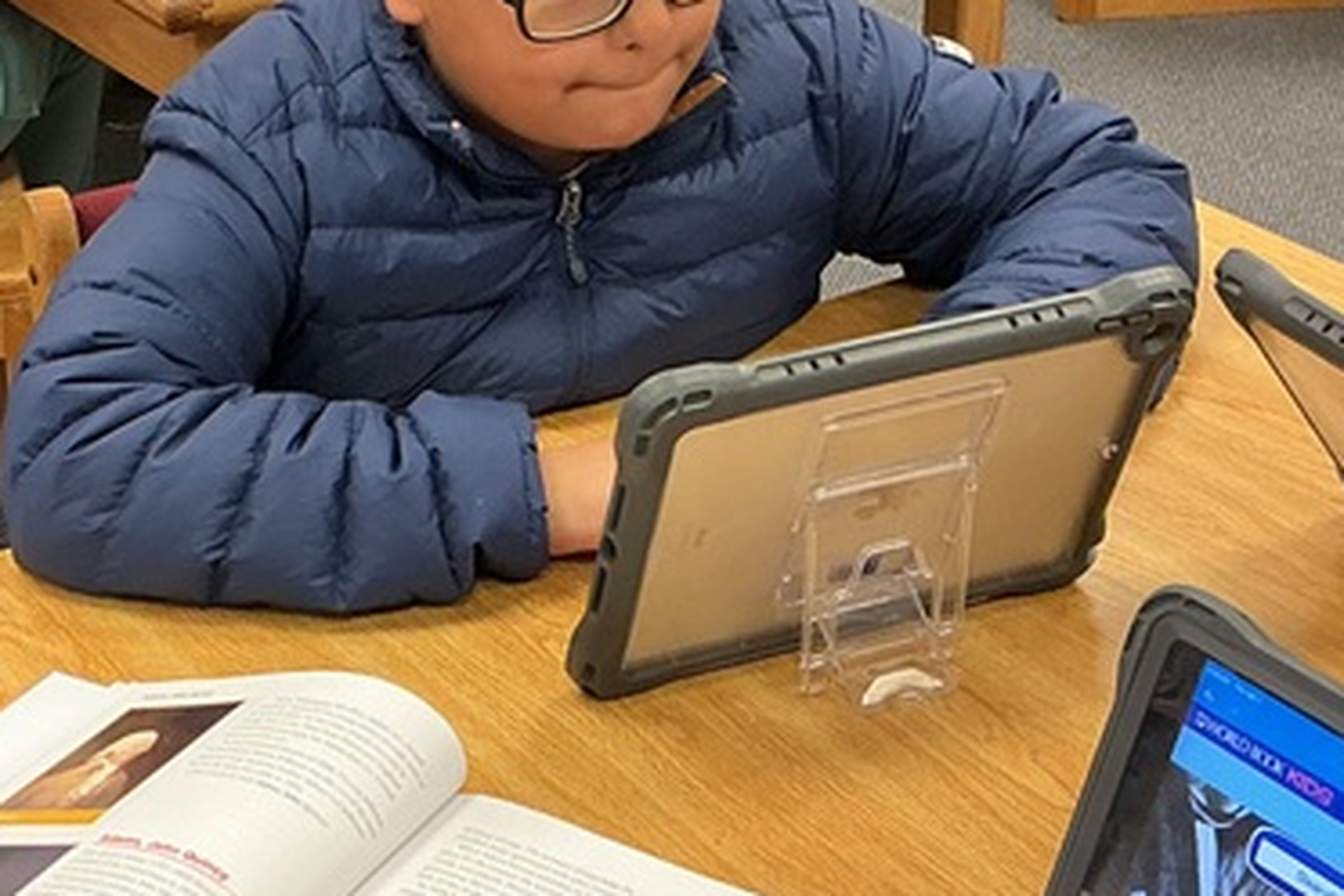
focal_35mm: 81
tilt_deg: -29.8
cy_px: 430
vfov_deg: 16.9
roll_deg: +0.5
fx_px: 3024
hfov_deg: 24.9
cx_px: 459
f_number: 1.8
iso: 80
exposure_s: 1/60
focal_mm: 3
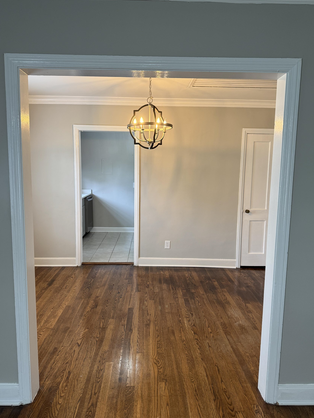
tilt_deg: -6.9
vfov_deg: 69.4
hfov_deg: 54.9
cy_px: 208
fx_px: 302
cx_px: 153
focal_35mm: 25
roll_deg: +0.6
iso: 125
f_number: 1.78
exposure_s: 1/120
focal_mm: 6.76
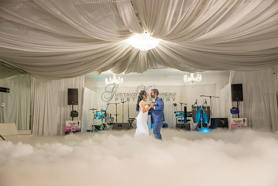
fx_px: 278
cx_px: 139
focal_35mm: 36
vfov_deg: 36.9
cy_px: 93
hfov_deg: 53.1
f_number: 2.8
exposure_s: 1/125
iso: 640
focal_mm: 36
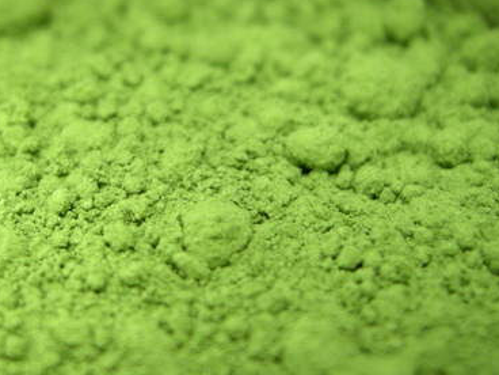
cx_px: 145
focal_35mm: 76
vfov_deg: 19.3
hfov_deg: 25.4
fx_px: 1096
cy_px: 109
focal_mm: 7.5
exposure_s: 1/60
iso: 160
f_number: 2.7
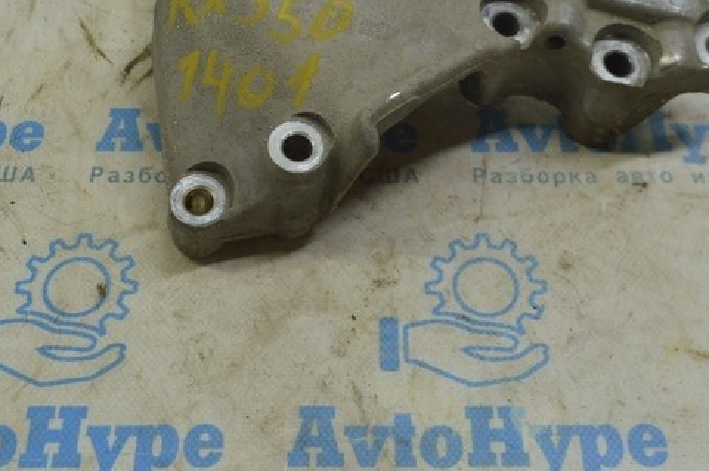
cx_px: 353
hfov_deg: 31.4
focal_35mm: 64
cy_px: -23
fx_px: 1259
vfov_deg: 20.4
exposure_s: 1/40
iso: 400
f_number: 5.6
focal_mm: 20
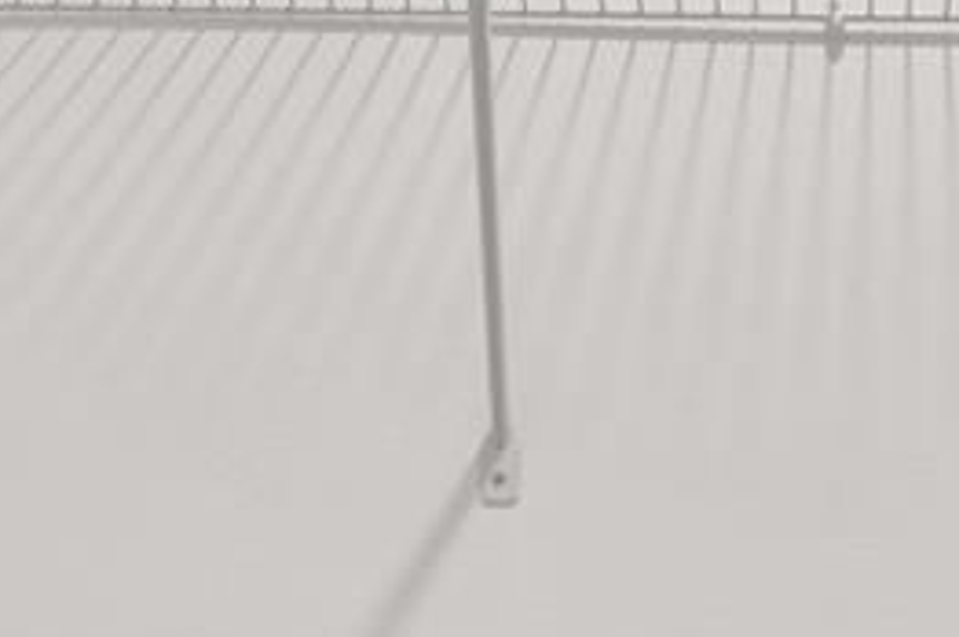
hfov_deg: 19.1
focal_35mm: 104
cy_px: 966
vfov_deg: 12.5
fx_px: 2767
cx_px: 966
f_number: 9
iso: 100
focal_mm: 17
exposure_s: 1.3
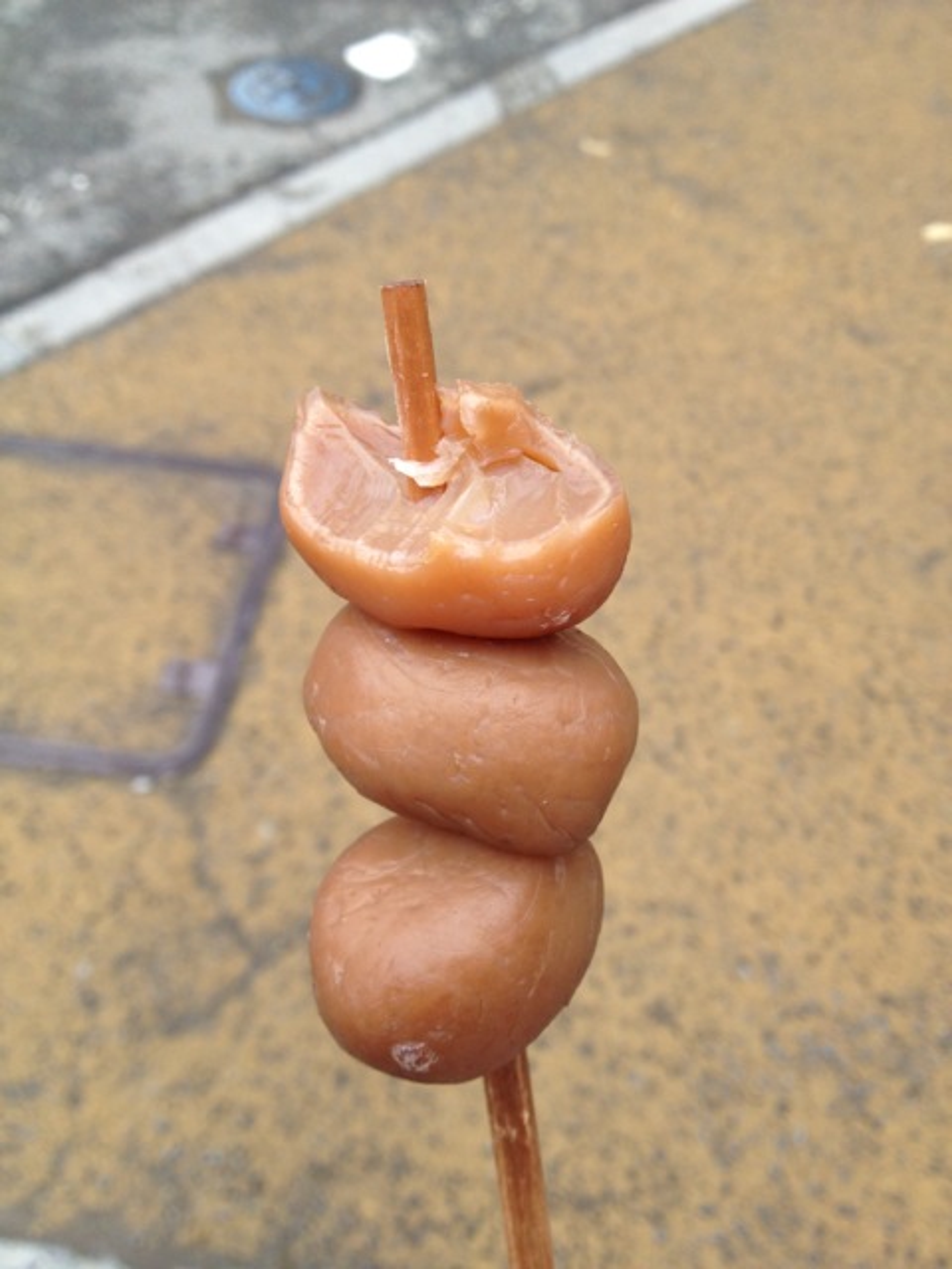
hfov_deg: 40.7
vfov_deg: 52.6
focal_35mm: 35
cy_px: 634
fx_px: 1283
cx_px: 476
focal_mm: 4.28
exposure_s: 1/552
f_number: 2.4
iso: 64
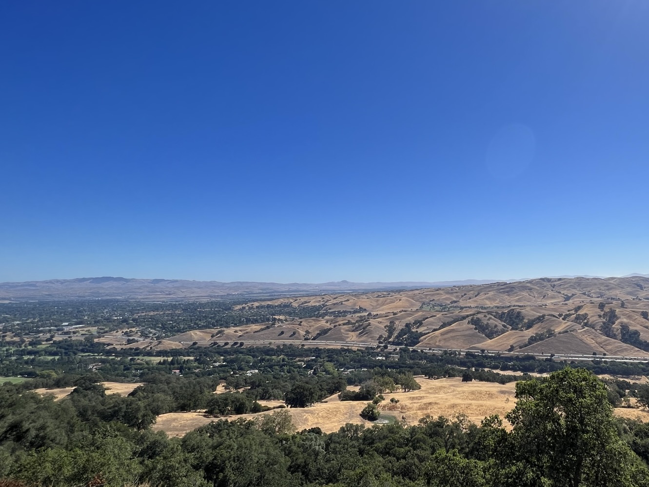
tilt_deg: +5.1
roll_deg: +0.9
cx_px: 445
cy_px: 244
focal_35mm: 20
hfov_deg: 78.5
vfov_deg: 66.0
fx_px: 375
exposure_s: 1/3040
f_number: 1.8
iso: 32
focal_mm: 1.57
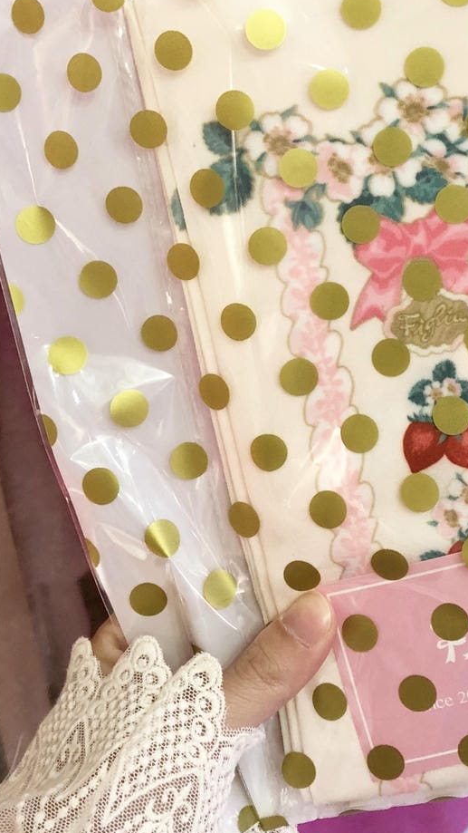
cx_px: 377
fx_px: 1213
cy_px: 237
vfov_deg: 37.2
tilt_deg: -20.1
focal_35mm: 55
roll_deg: +4.8
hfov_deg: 21.5
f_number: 1.8
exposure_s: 1/15
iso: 50
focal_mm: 3.99
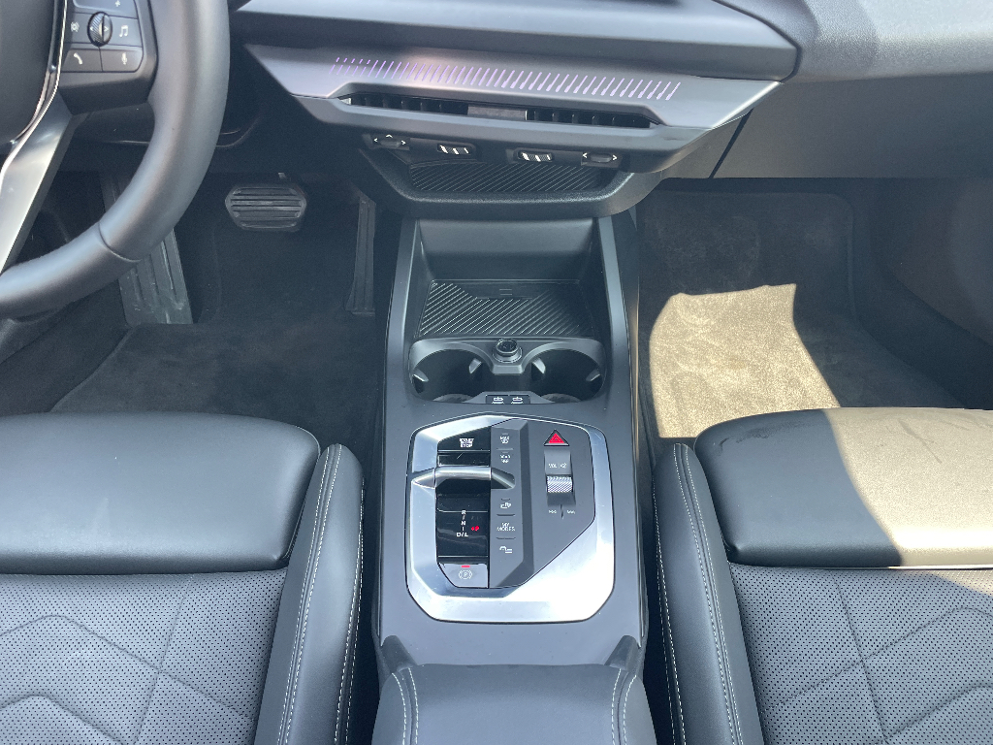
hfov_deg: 67.3
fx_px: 746
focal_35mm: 26
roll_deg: -0.1
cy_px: 372
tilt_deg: -43.4
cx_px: 496
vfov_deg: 53.1
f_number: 1.6
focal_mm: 4.2
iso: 100
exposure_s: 1/121
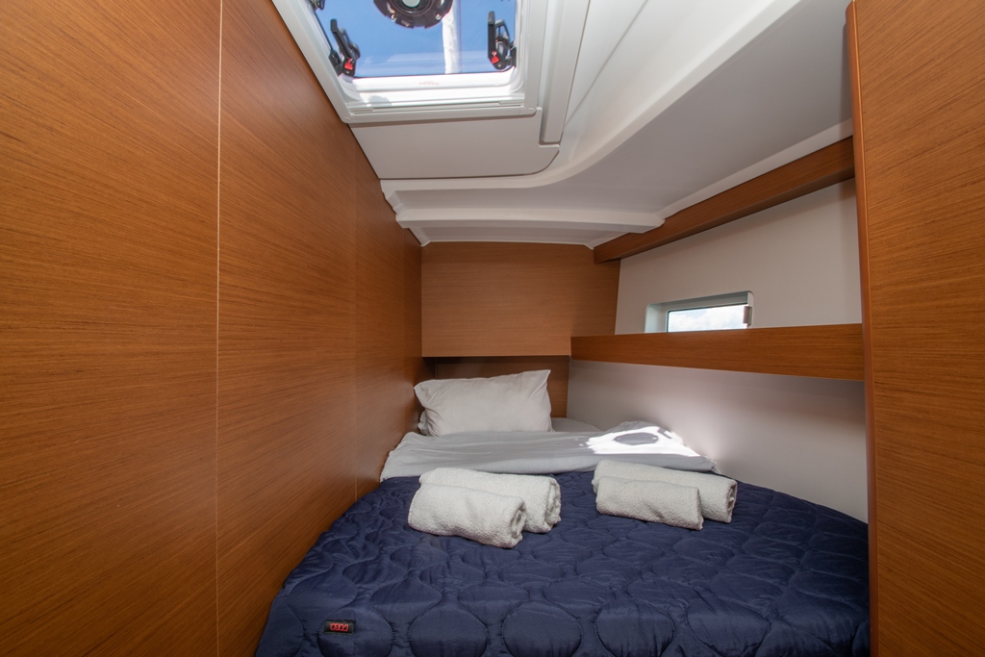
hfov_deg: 100.4
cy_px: 328
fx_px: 410
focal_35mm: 15
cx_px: 492
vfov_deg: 77.3
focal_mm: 10
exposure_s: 1/15
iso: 100
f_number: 11
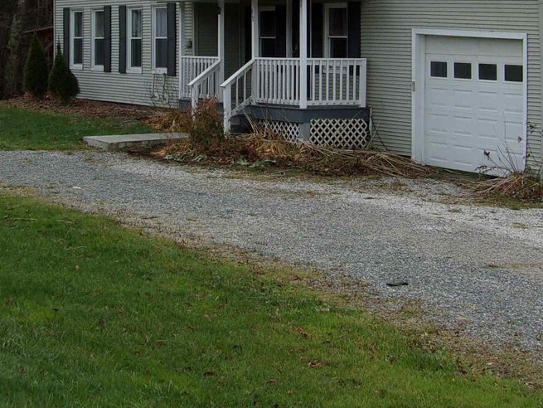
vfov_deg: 17.6
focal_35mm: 83
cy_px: 65
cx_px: 279
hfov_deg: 23.5
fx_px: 1303
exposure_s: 1/420
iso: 80
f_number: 3.3
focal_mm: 6.1
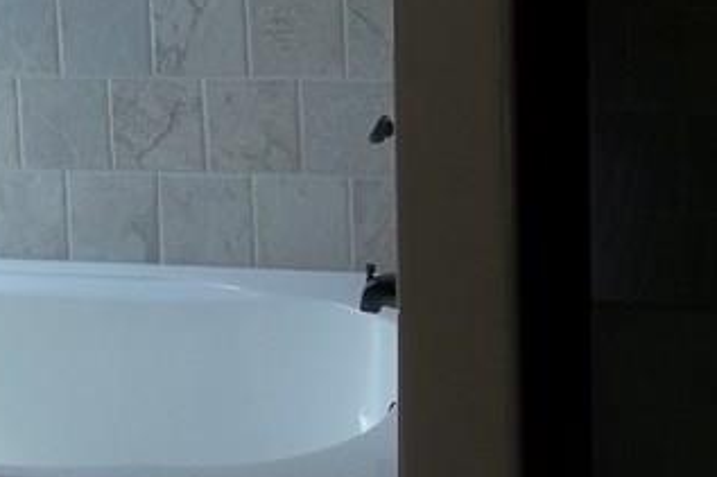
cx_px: 149
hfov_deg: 18.3
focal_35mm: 111
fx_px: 2210
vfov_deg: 11.9
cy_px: -192
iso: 64
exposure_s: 1/60
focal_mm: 5.9
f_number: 3.3
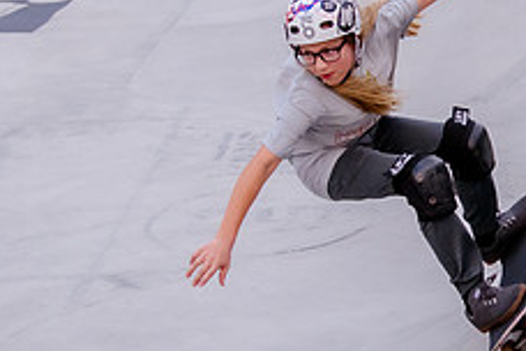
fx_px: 1622
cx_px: 513
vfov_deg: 12.3
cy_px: 137
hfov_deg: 18.0
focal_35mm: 111
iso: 2500
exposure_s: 1/640
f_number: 4
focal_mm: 34
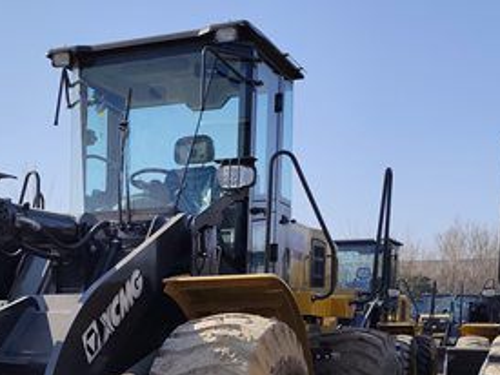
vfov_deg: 20.7
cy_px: 430
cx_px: 16
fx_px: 967
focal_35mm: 67
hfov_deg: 27.5
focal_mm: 6.14
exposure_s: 1/1748
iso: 50
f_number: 1.65
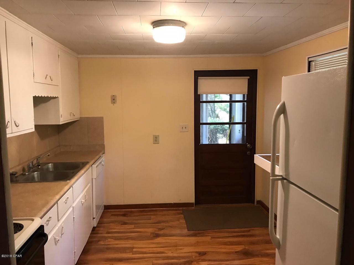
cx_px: 177
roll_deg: +0.1
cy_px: 132
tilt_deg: -5.9
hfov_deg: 63.4
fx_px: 286
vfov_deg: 49.7
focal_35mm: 28
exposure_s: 1/15
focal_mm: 3.99
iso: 50
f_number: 1.8
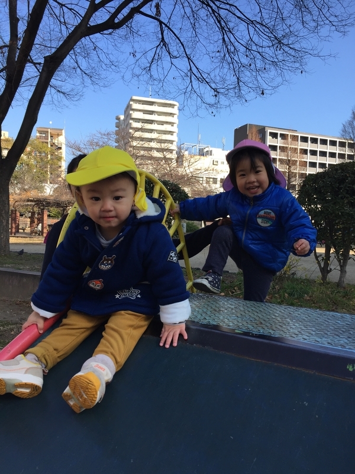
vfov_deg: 61.7
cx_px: 178
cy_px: 237
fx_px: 397
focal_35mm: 29
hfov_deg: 48.2
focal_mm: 4.15
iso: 32
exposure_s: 1/807
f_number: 2.2
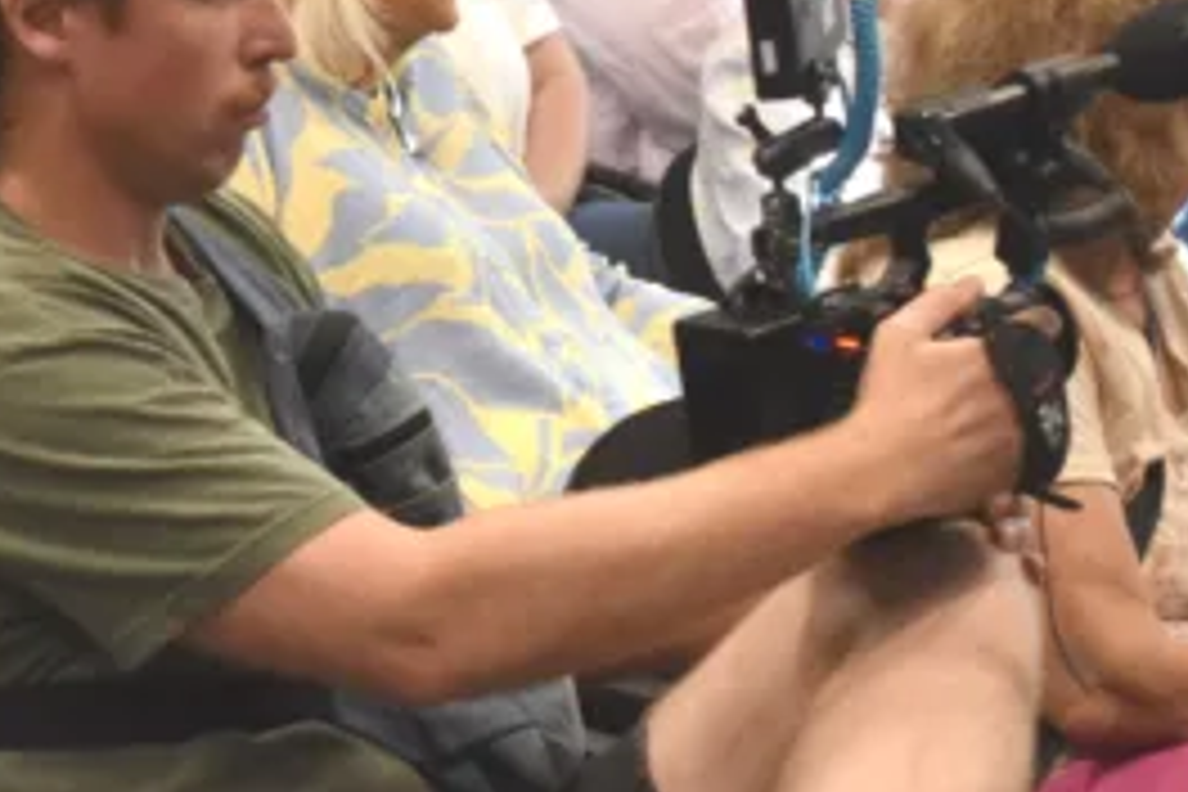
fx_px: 7735
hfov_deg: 8.8
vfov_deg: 5.8
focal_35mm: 234
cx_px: 162
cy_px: -112
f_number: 5.6
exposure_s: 1/125
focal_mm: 55
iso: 1400
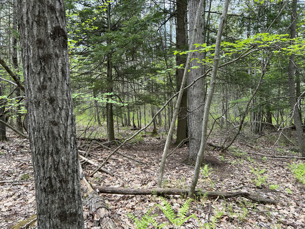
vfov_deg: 53.1
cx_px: 152
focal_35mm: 26
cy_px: 114
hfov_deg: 67.3
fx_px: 229
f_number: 1.5
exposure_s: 1/397
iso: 50
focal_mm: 5.7
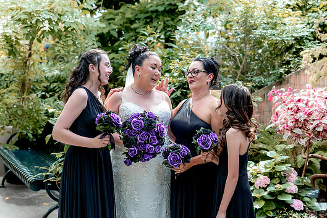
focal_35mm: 68
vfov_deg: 20.0
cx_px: 161
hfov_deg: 29.6
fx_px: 618
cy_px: 118
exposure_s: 1/640
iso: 640
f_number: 3.5
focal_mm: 62
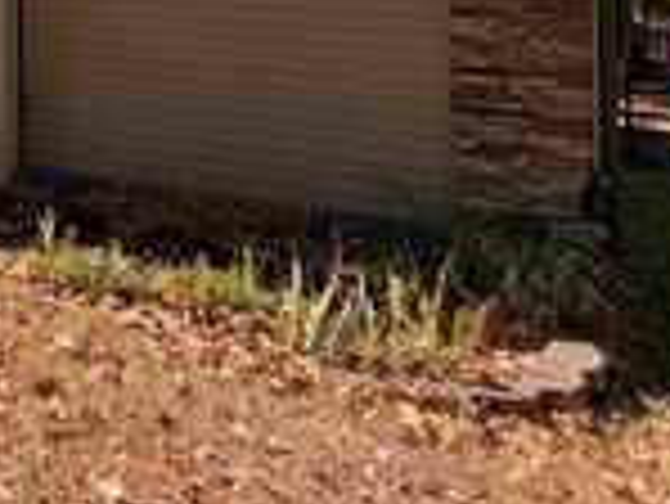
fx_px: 910
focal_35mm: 47
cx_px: -225
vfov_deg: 26.5
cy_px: -142
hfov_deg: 30.6
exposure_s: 1/502
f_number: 2.2
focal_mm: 2.22
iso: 50
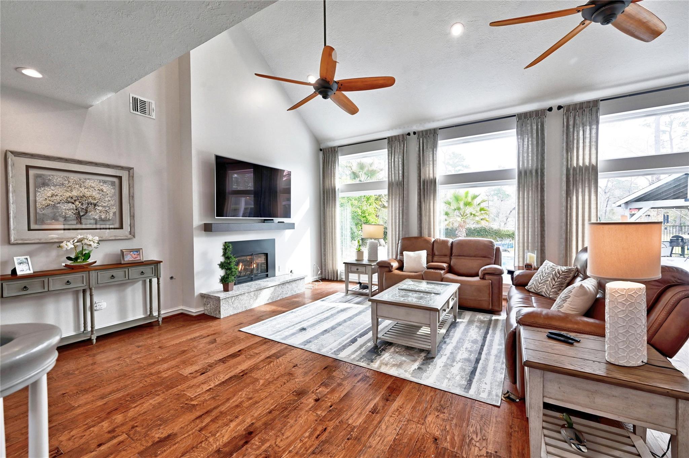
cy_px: 229
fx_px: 287
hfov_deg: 100.4
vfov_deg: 77.2
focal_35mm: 15
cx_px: 344
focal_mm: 15
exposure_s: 1/25
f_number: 8
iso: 400
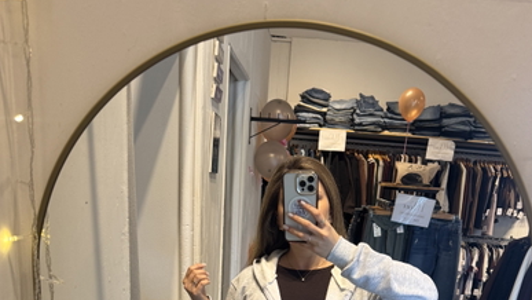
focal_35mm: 36
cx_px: 272
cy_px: 357
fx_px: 508
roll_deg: -3.9
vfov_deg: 28.7
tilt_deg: -18.1
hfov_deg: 55.3
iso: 160
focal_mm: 6.76
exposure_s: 1/100
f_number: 1.78
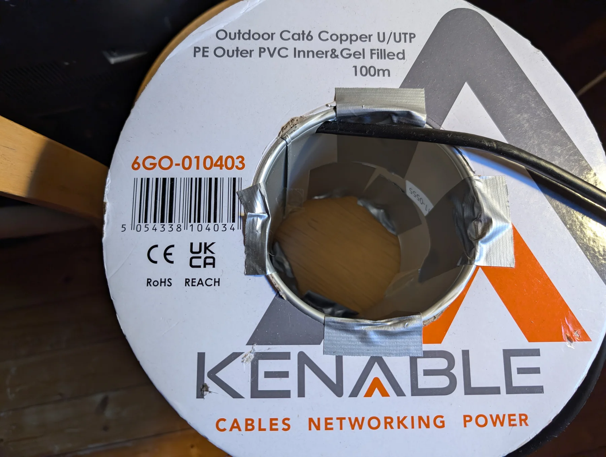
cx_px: 303
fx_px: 421
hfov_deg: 71.5
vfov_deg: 56.9
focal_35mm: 24
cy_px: 228
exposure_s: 1/75.7
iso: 150
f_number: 1.68
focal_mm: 6.9
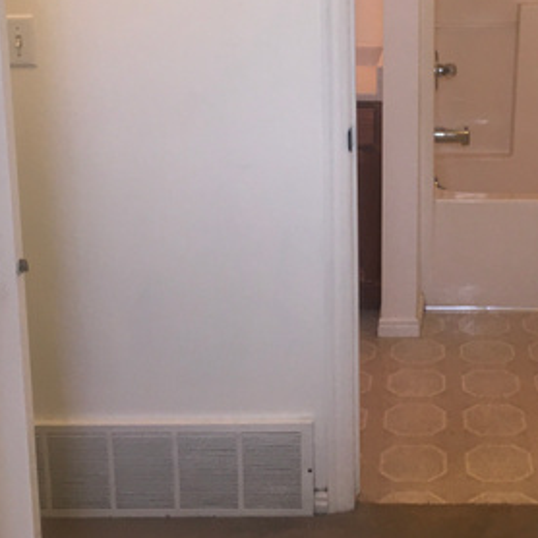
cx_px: 459
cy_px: 112
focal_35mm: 59
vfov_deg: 28.5
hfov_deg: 28.2
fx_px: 1037
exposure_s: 1/30
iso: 32
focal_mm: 4.15
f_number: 2.2
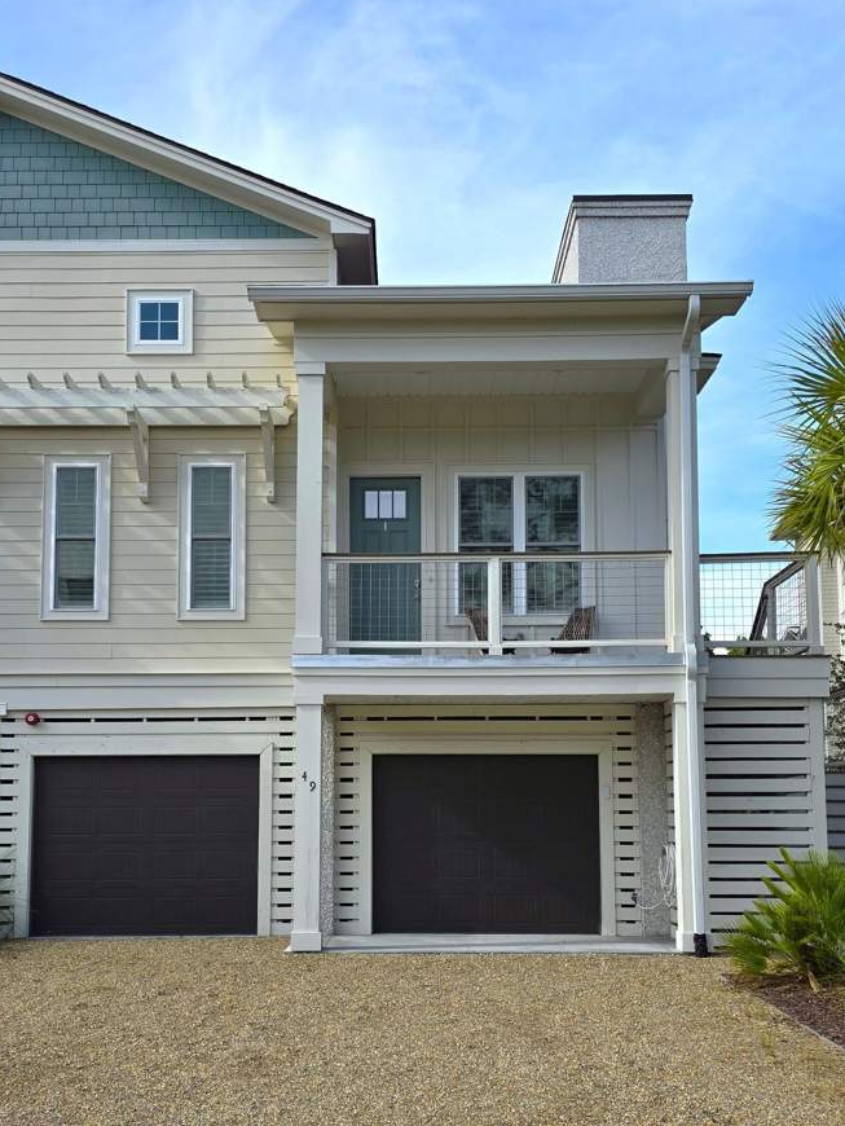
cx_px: 402
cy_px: 678
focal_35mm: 38
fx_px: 1236
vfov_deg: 48.7
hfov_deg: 37.7
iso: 80
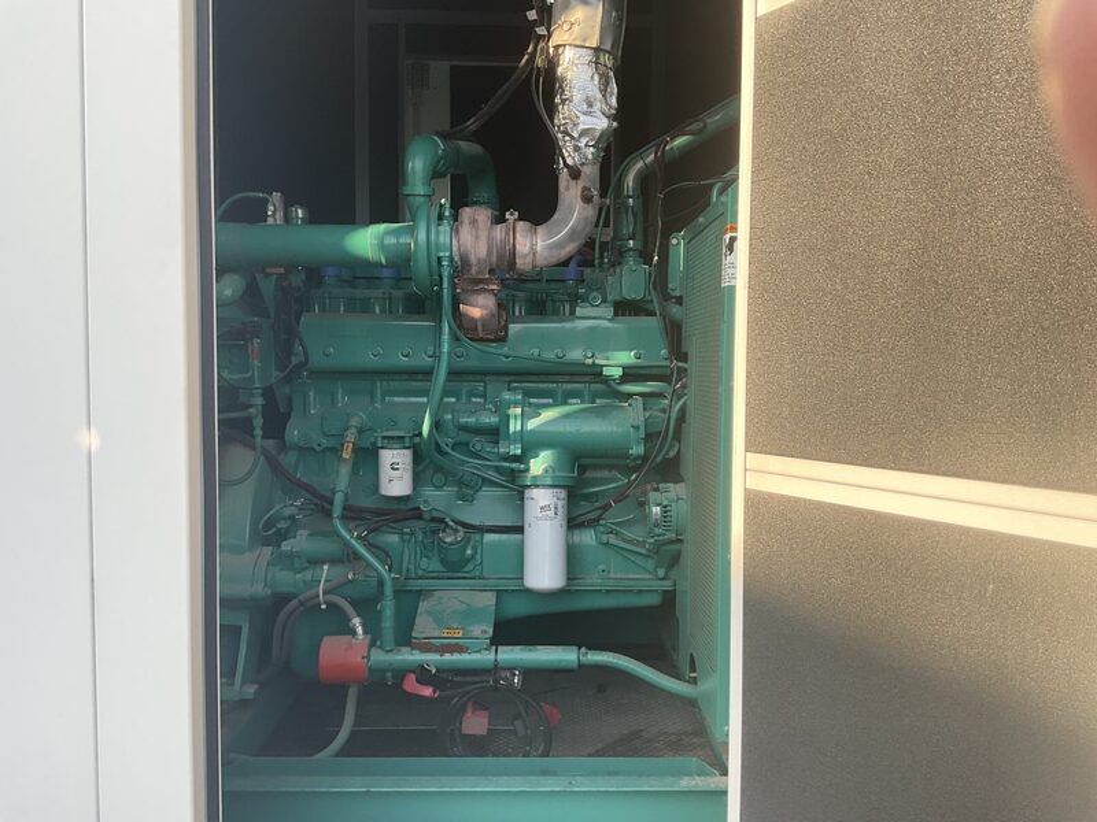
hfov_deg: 61.7
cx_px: 548
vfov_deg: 48.2
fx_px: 919
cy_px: 411
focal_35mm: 29
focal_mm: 3
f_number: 1.8
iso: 16
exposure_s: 1/198
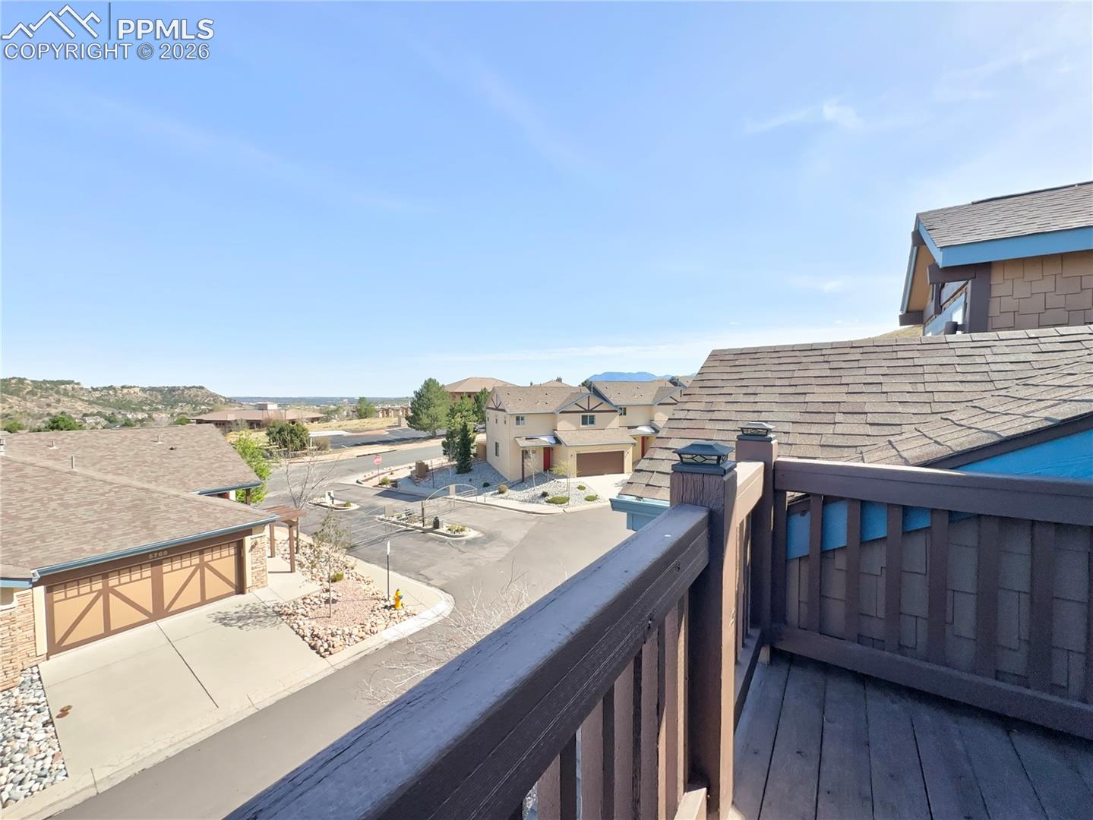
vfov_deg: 85.7
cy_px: 410
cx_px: 546
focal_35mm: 14
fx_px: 442
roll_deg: +0.0
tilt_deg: -2.4
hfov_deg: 102.0
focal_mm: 2.2
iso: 40
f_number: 2.2
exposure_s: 1/2564
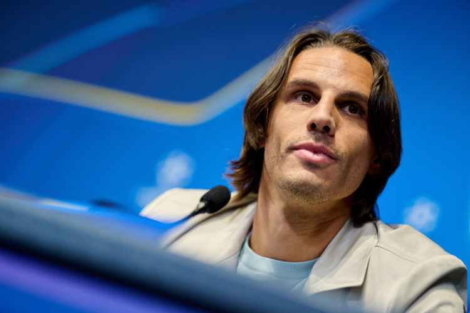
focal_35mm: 135
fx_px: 1762
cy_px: 156
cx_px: 235
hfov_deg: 15.2
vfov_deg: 10.2
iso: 360
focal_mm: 135
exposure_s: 1/320
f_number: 1.8
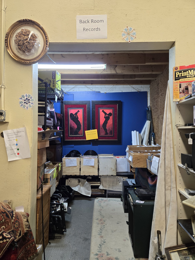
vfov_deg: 73.9
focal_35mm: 23
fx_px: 173
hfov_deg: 58.9
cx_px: 98
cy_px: 130
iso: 320
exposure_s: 1/120
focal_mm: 5.4
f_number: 1.8
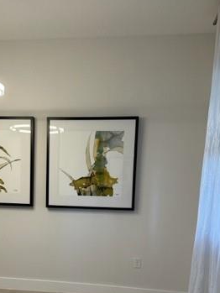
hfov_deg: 32.6
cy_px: 221
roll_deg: -2.6
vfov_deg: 41.6
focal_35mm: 44
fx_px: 373
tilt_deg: -7.0
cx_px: 70
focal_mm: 6.86
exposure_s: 1/120
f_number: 1.78
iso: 160
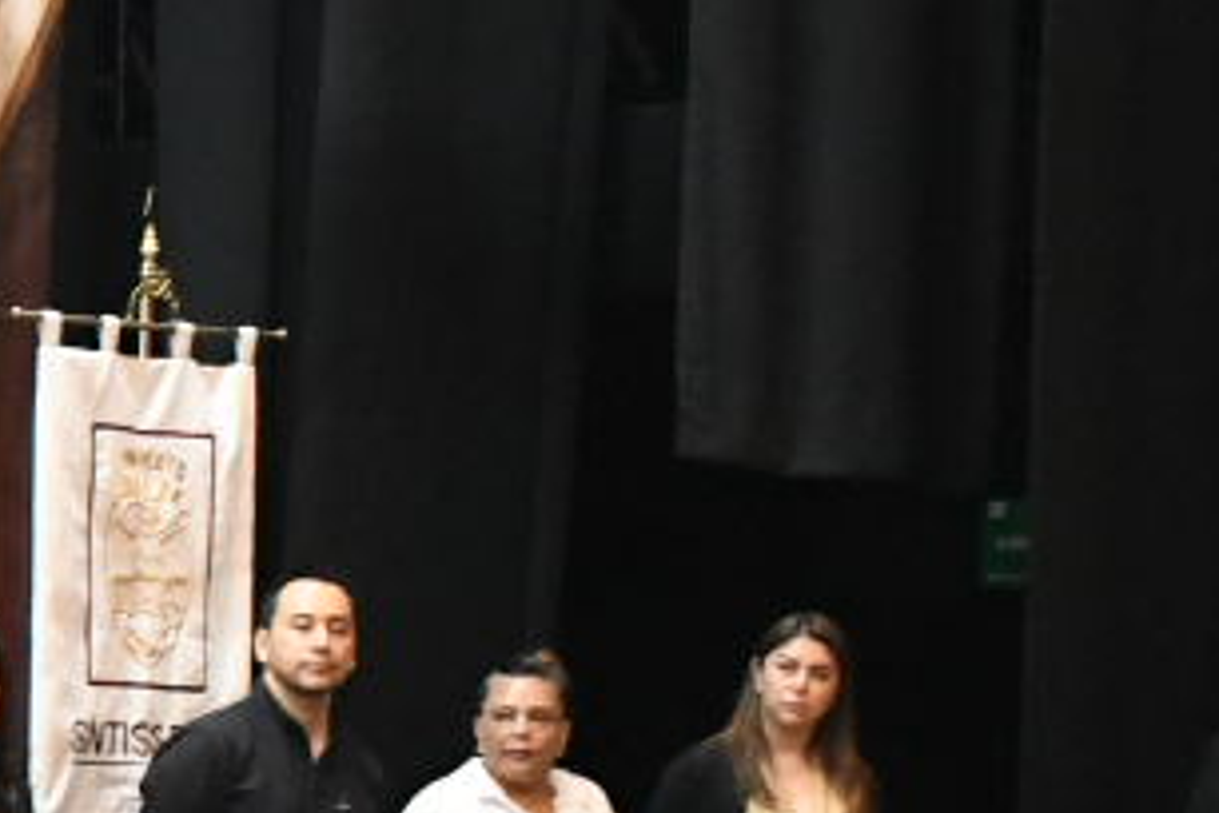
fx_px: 6095
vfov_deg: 7.6
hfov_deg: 10.6
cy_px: 773
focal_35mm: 180
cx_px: -1139
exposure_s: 1/125
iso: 6400
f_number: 5.6
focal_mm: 23
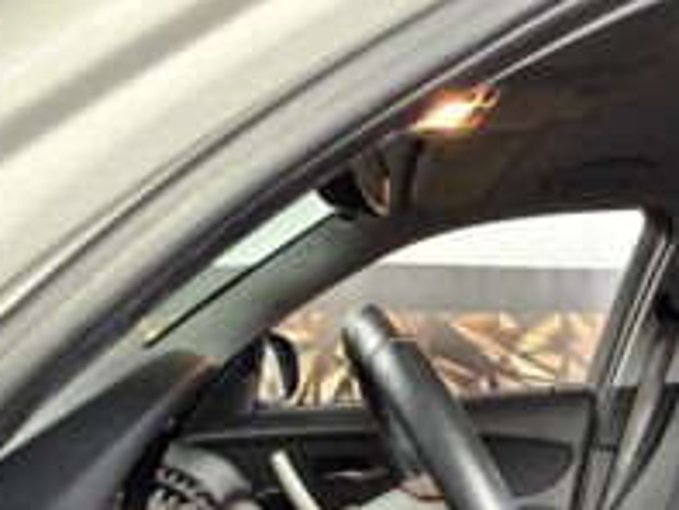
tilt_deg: -19.4
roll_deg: +1.1
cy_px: 660
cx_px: 631
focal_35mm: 44
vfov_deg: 27.5
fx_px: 864
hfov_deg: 39.3
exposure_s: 1/60
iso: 800
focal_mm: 2.22
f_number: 2.2
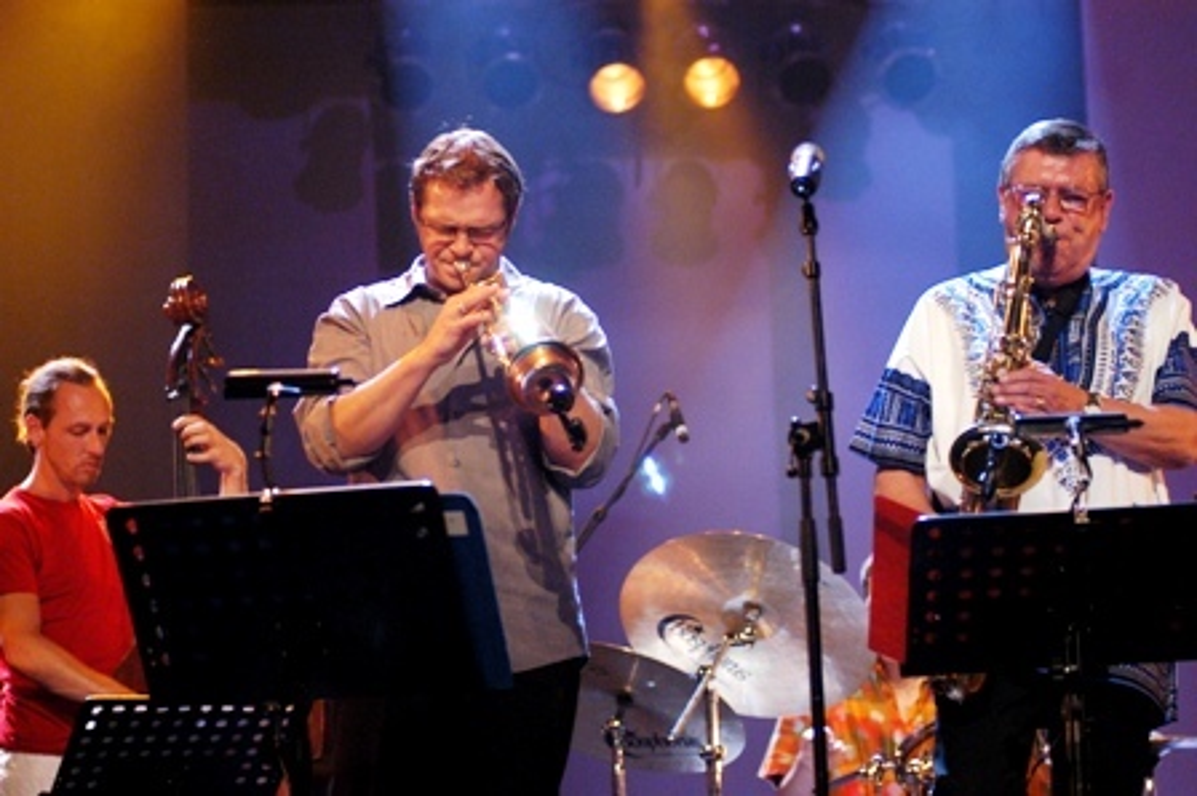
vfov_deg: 11.4
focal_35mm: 120
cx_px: 598
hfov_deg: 17.1
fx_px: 3987
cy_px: 398
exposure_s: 1/60
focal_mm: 80
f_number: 2.8
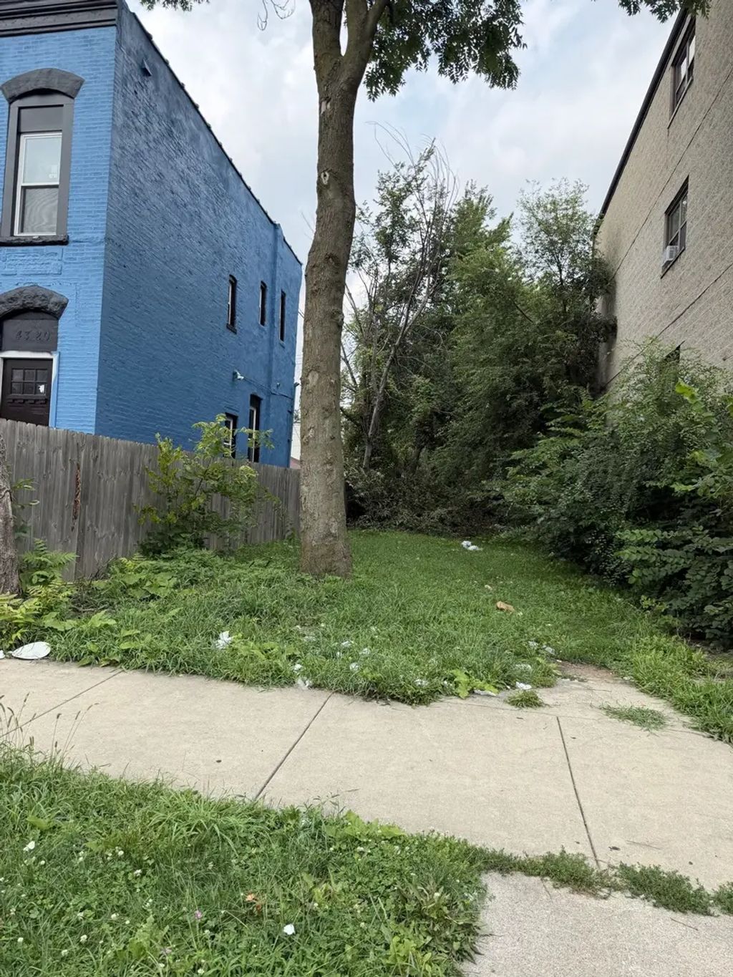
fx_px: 677
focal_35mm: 24
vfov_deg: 71.6
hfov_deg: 56.8
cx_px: 366
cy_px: 488
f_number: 1.78
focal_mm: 6.76
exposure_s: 1/2053
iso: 100
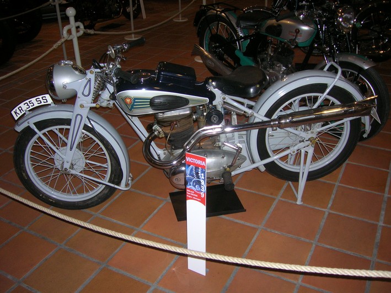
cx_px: 196
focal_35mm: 34
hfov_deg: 54.0
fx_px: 384
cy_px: 146
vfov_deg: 41.8
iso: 105
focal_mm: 5.7
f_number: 2.9
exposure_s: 1/60.1
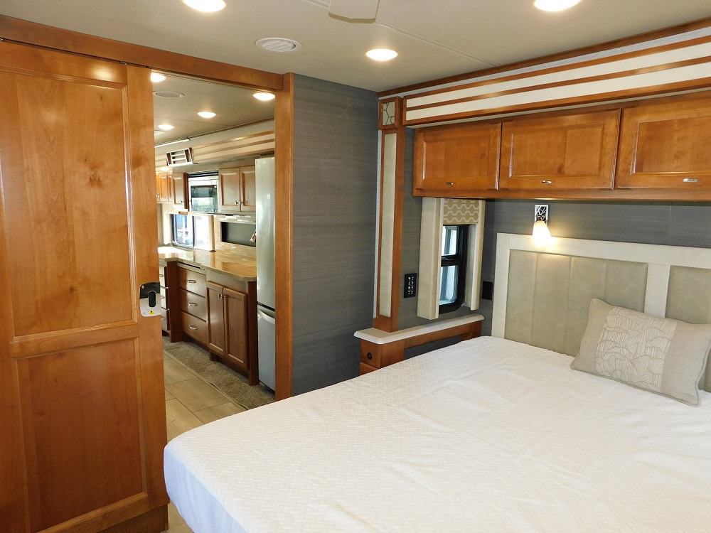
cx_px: 356
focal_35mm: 23
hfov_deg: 73.9
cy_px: 266
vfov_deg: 58.9
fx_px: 472
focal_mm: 4
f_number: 3
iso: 200
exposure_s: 1/30
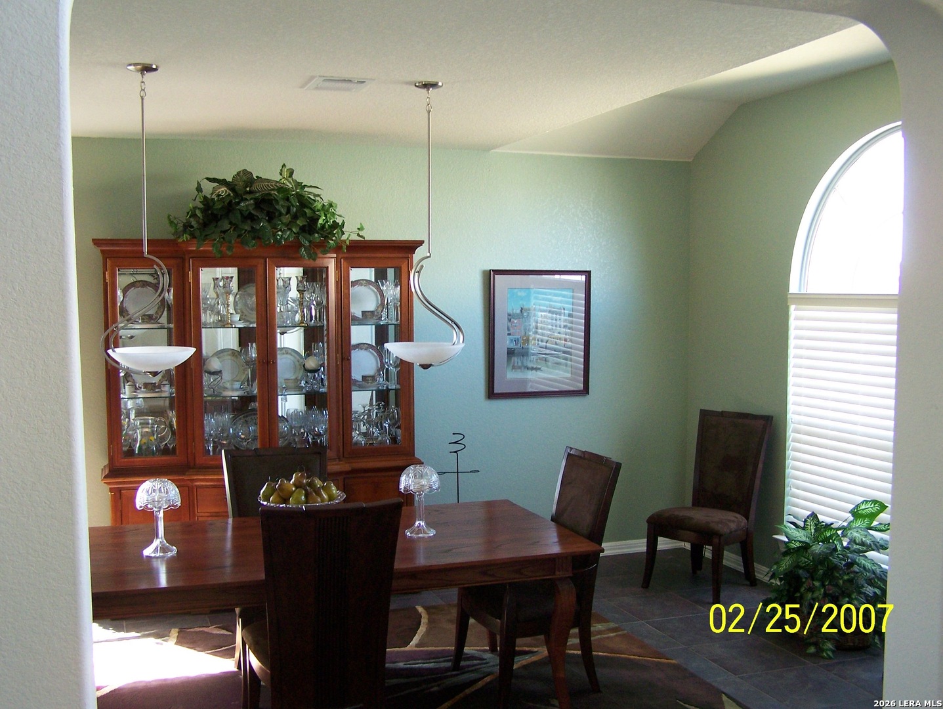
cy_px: 354
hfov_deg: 48.9
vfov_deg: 37.8
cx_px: 472
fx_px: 1036
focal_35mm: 38
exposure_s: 1/30
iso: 160
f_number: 2.8
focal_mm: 6.3
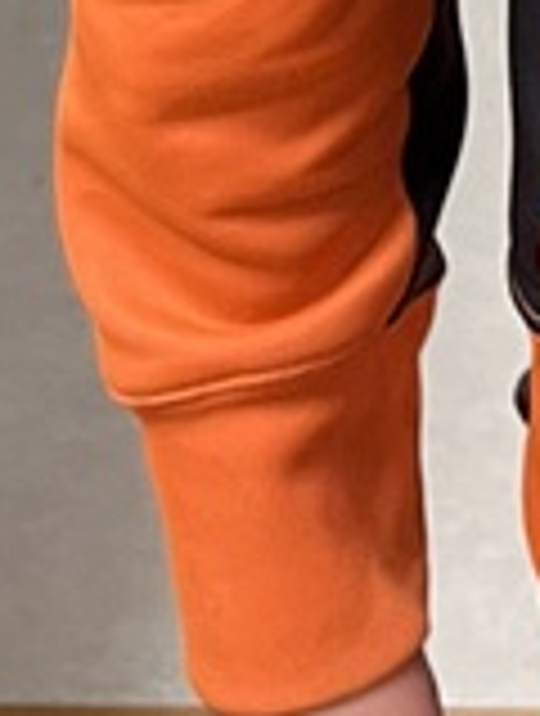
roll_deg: +1.5
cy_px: -1211
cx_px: 1233
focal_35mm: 167
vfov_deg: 9.8
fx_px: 3460
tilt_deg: -20.2
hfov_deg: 8.3
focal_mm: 5.1
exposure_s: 1/60
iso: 100
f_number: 1.6
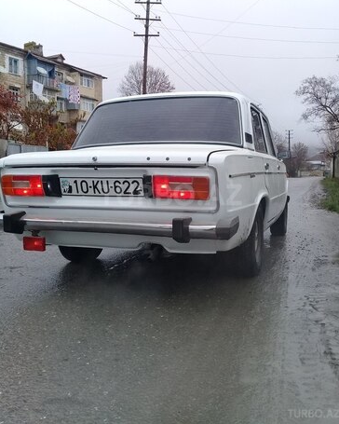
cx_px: 170
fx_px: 414
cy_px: 195
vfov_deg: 54.2
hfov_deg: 44.5
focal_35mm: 33
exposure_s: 1/188
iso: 50
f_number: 2.2
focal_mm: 3.3
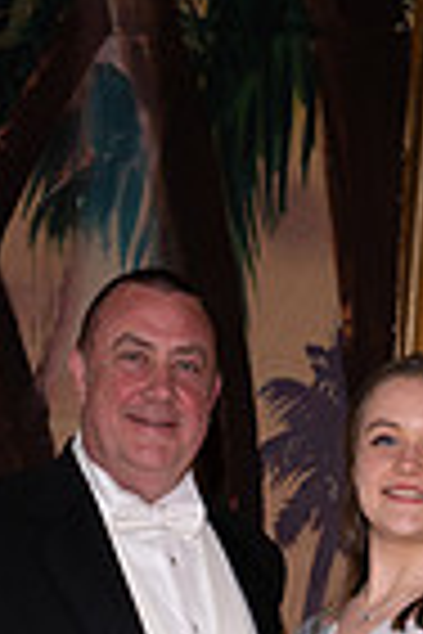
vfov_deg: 13.9
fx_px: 2414
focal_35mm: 137
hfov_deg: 10.0
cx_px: 378
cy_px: 1003
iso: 800
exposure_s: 1/160
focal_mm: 43
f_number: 5.6
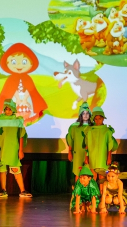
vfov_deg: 13.0
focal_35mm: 166
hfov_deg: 7.3
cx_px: 14
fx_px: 995
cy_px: 129
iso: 2000
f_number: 4
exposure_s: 1/160
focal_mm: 66
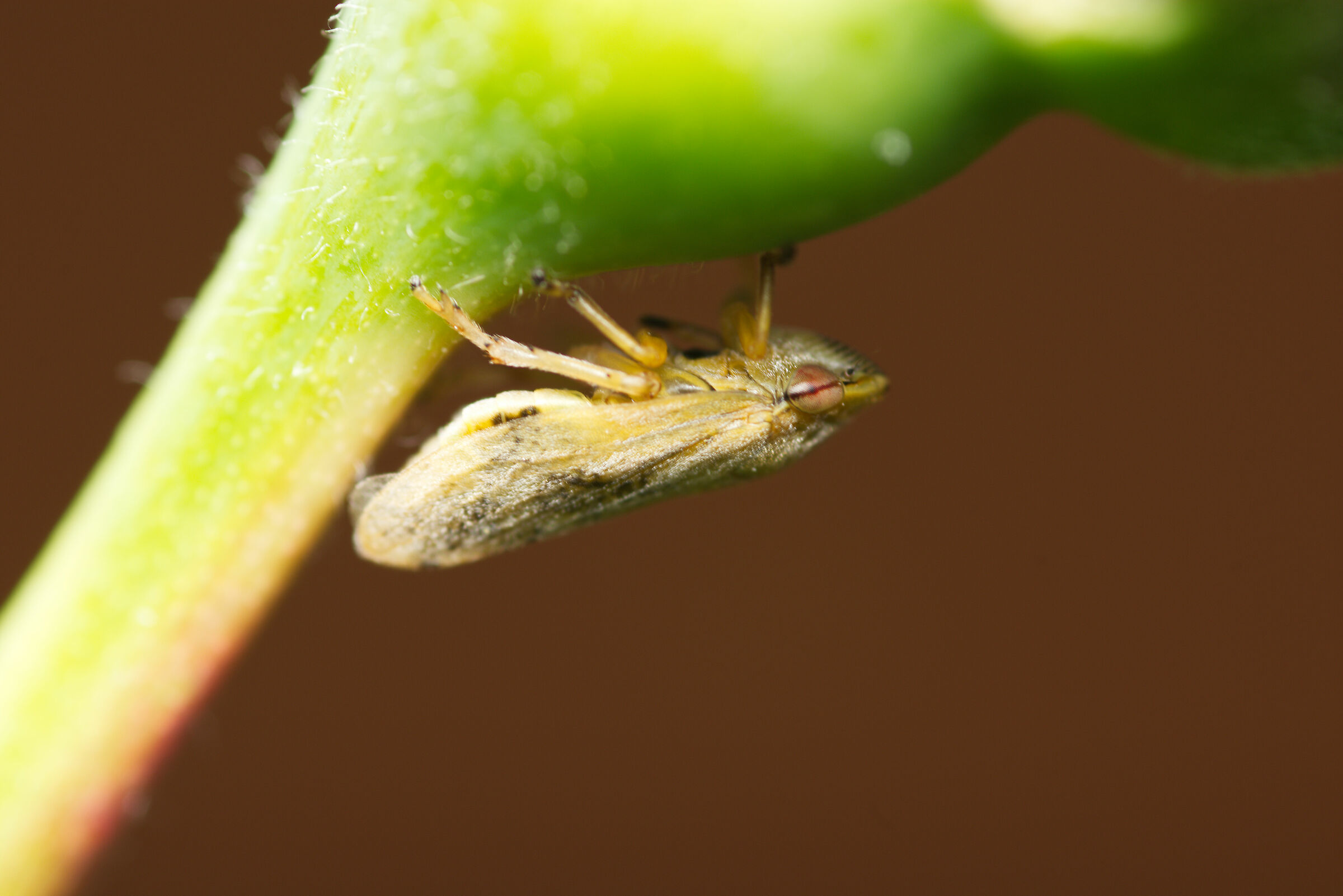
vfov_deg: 6.8
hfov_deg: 10.2
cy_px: 448
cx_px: 672
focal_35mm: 202
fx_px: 7557
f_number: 11
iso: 100
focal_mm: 135
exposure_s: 1/250
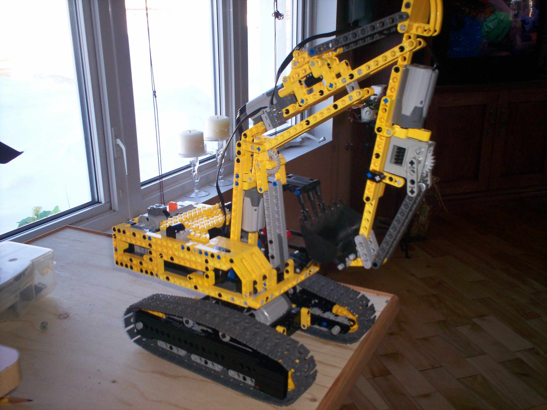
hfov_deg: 51.4
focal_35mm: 36
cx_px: 274
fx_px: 569
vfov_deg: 39.7
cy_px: 205
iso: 140
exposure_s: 1/60
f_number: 4.5
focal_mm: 6
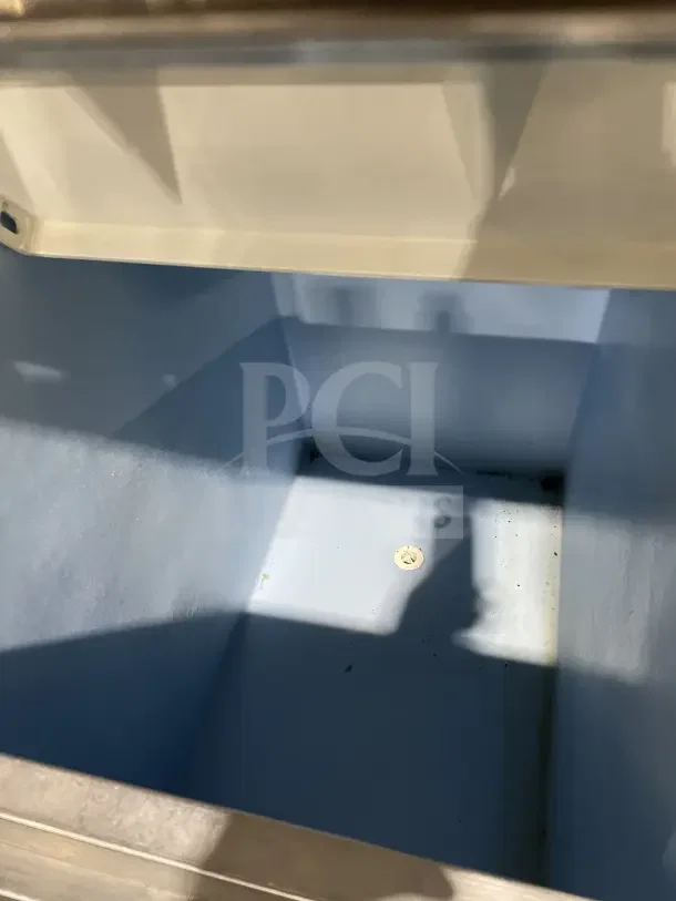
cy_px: 450
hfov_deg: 53.1
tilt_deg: -46.3
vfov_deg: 67.3
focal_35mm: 26
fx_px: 677
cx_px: 338
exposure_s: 1/40
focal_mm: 4.2
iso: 500
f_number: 1.6
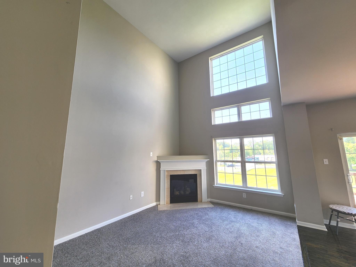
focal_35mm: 13
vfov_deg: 89.9
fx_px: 134
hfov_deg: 106.2
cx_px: 178
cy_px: 134
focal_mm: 2.2
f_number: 2.2
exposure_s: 1/120
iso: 50
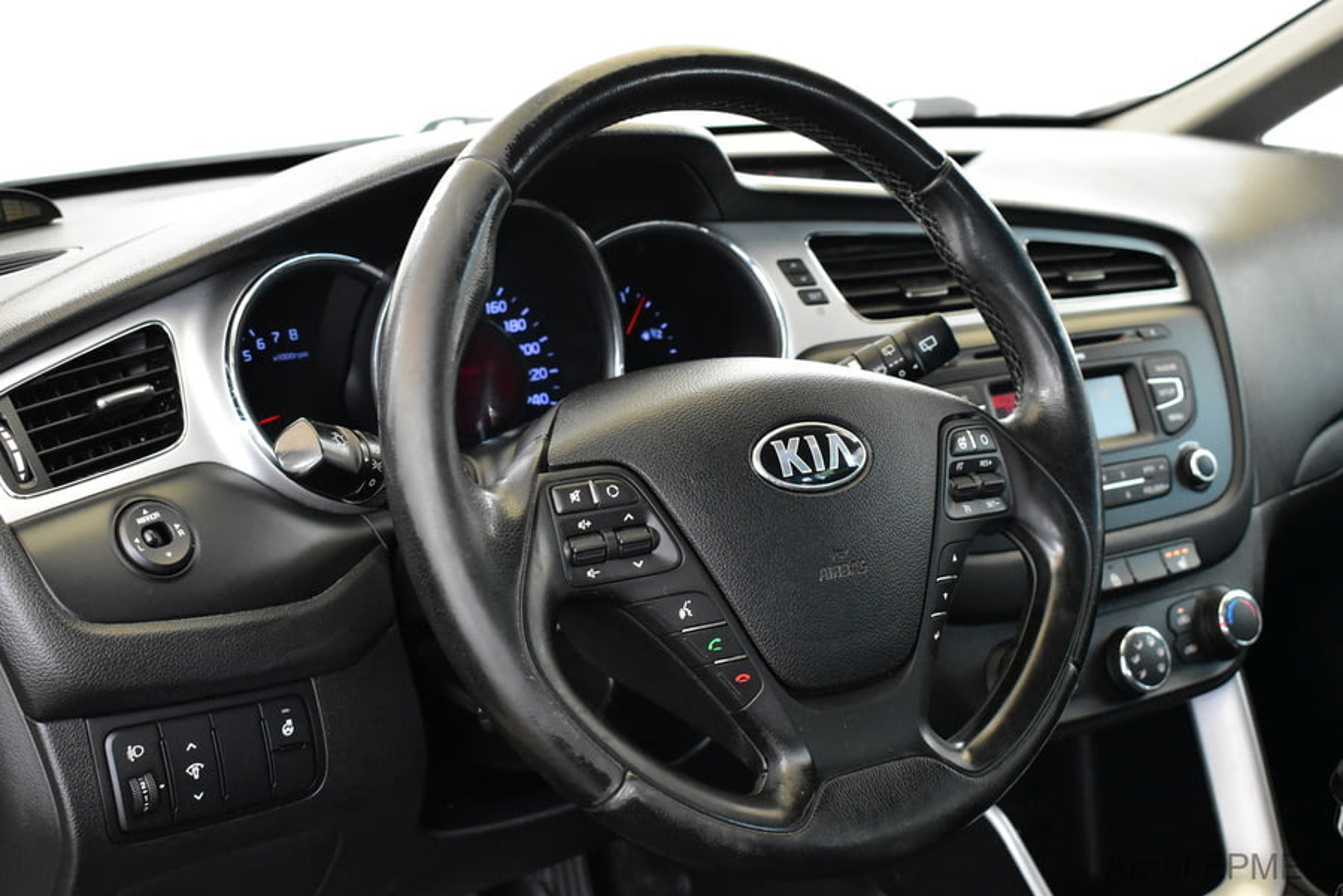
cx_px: 672
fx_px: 1679
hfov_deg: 43.6
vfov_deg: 29.9
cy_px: 448
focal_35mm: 45
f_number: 5.6
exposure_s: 1/160
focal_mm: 30
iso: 4500
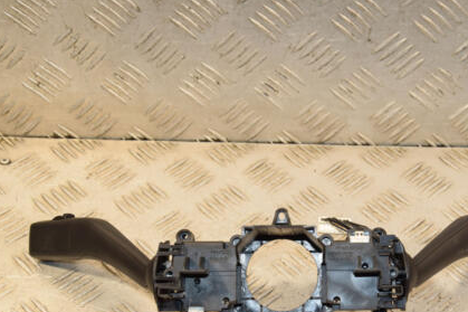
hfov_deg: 23.5
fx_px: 1118
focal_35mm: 86
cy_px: 212
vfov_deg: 15.8
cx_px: 313
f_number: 7.1
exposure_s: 1/200
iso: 800
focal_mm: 40
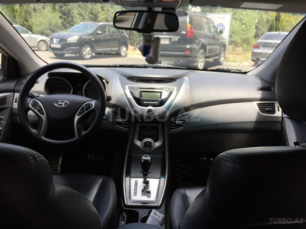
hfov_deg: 61.7
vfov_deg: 48.2
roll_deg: -2.8
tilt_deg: -16.9
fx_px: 256
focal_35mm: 29
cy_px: 114
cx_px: 153
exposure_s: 1/297
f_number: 2.2
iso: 32
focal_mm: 4.15
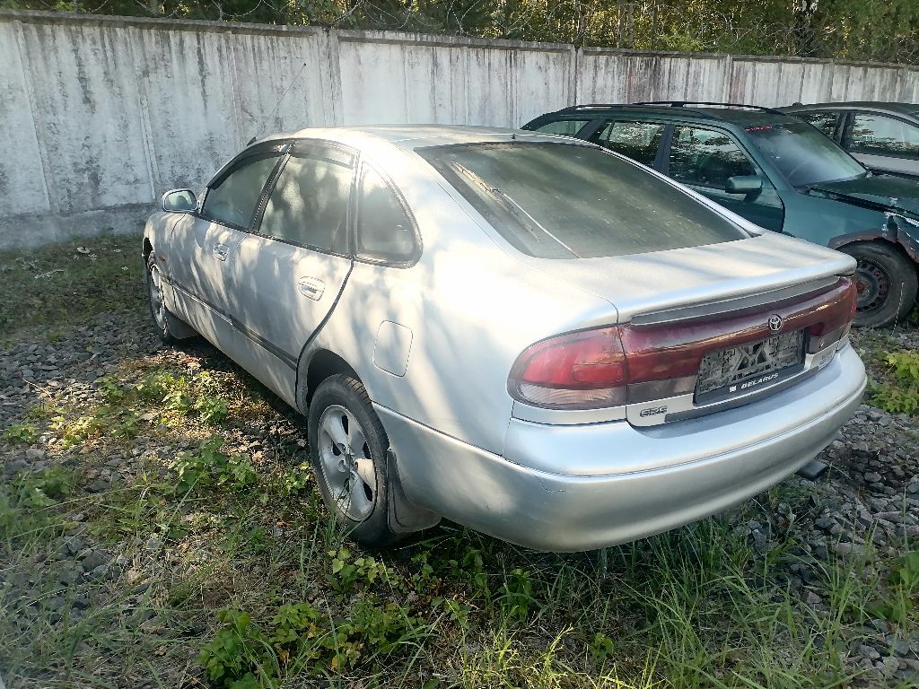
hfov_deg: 67.3
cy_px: 344
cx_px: 460
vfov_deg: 53.1
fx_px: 690
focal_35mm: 26
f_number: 1.8
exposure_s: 1/282
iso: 50
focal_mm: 4.25
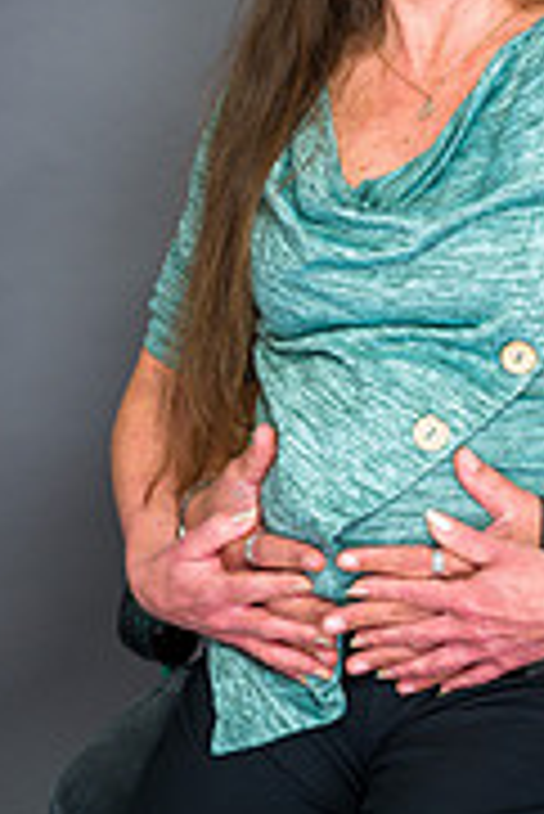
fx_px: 2918
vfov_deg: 15.9
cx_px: 578
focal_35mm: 129
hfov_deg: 10.5
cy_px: 306
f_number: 5.6
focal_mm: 52
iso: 200
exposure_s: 1/100
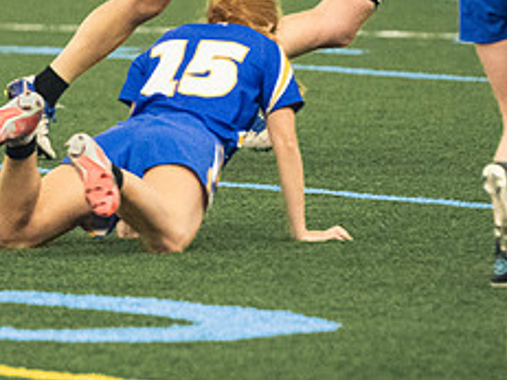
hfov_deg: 2.8
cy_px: 70
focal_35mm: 706
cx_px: 127
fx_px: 10335
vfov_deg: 2.1
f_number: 2.8
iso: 11400
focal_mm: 195
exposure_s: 1/500
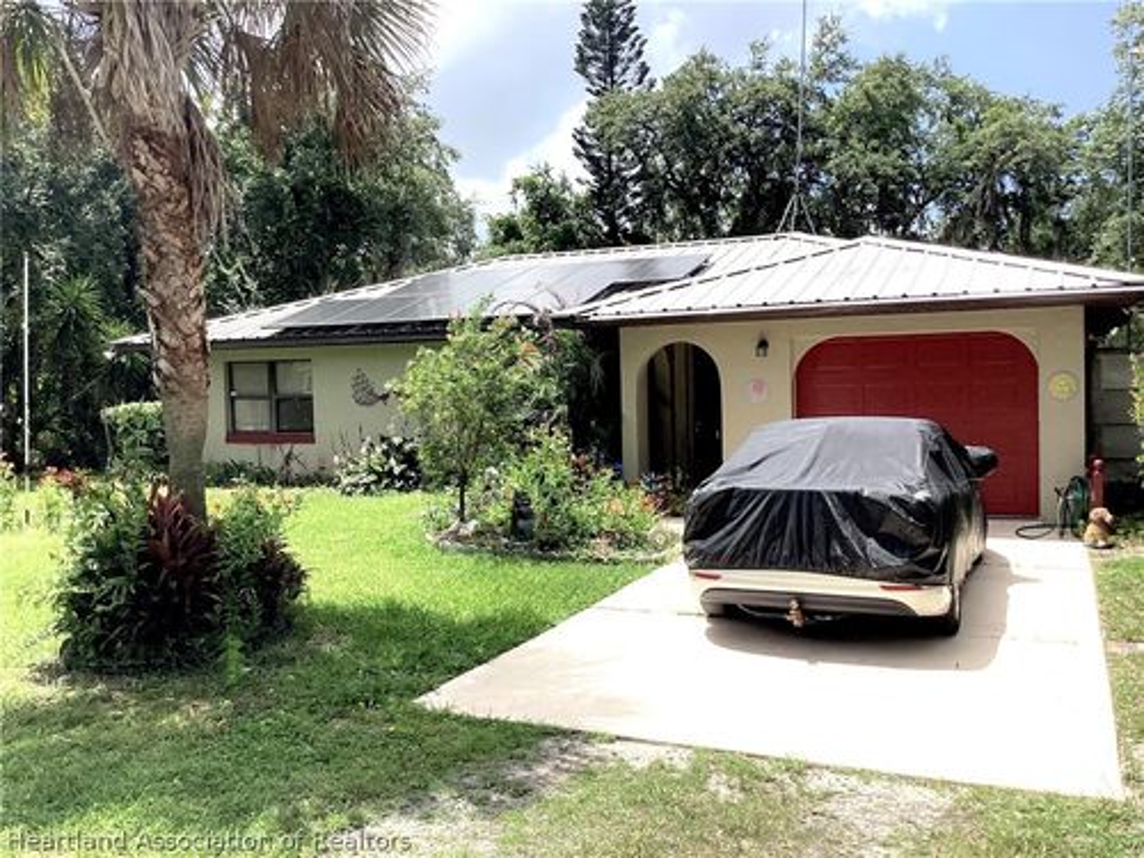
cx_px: 572
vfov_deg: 45.4
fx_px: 1024
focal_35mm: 31
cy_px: 429
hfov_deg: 58.4
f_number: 2.4
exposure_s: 1/1359
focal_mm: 3.3
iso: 25
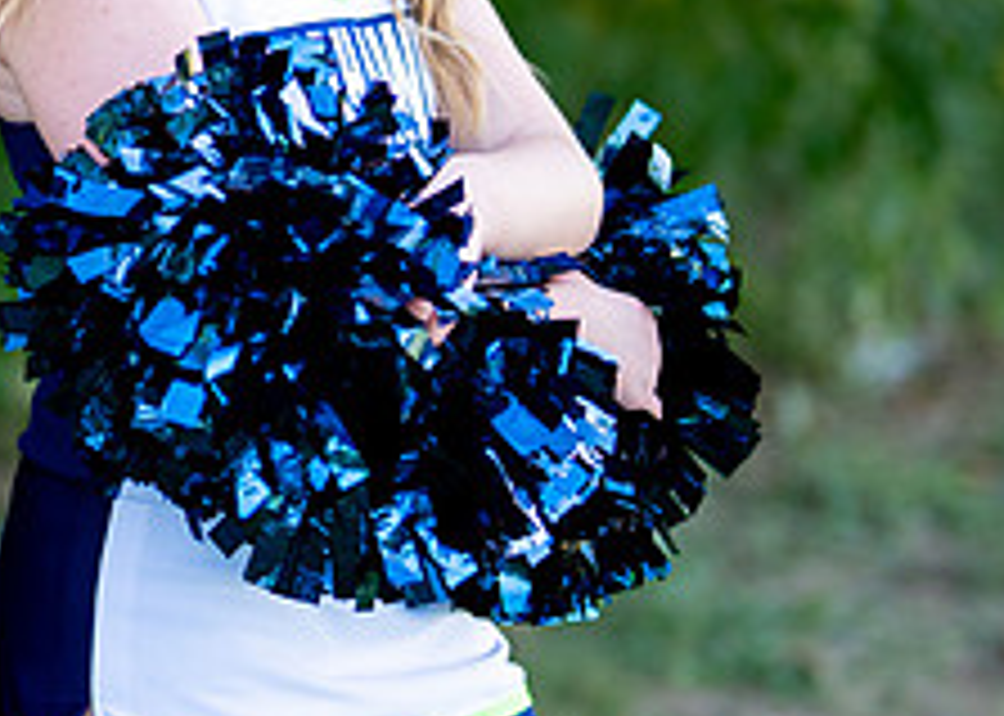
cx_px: 67
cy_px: 96
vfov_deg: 8.7
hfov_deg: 12.1
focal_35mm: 165
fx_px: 4702
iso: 125
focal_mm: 50
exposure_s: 1/1250
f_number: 1.2
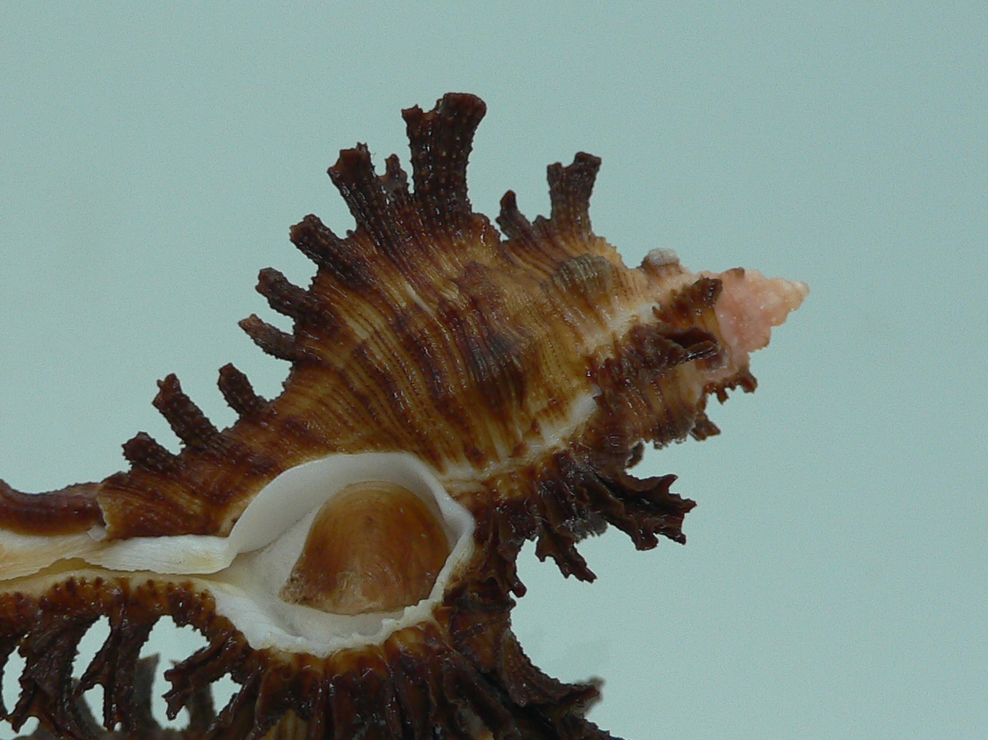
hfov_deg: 33.1
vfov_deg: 25.0
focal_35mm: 58
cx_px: 360
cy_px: 527
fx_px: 1655
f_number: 2.8
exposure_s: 1/60
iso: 80
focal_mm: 4.6
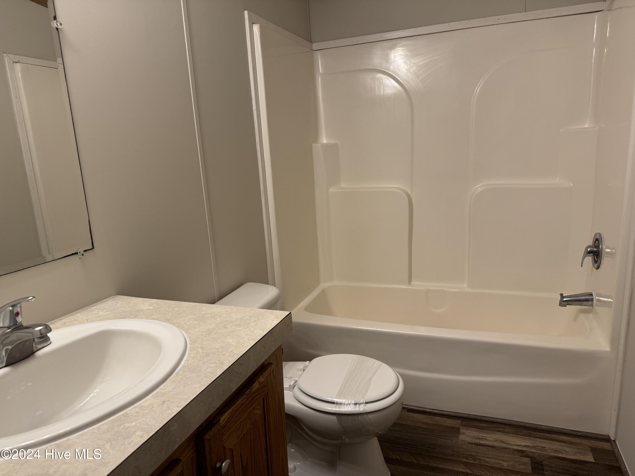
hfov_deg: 71.6
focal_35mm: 24
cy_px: 238
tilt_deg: -13.1
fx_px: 440
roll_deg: +2.4
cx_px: 318
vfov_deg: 56.8
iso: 125
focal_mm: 6.76
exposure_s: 1/120
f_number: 1.78
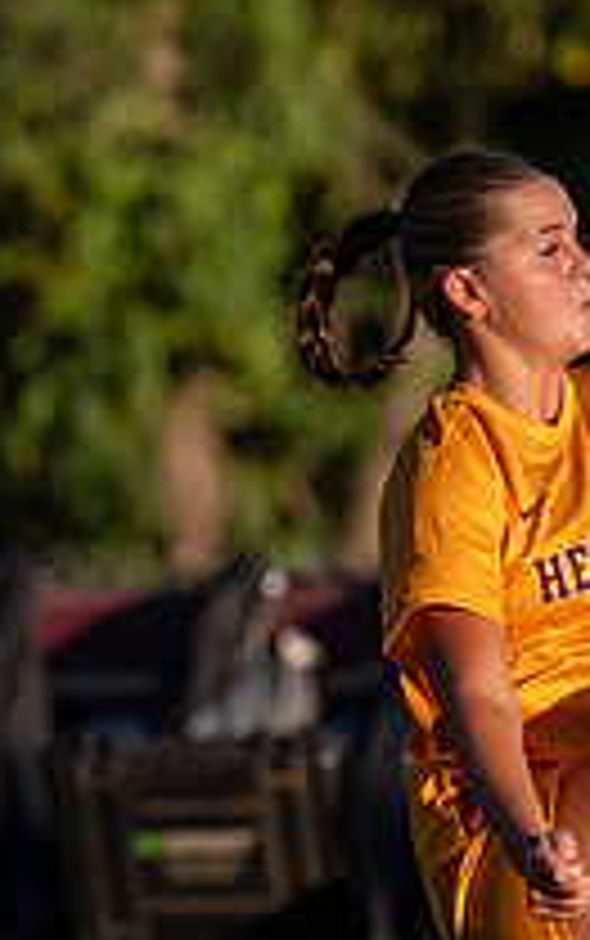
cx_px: 663
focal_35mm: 1909
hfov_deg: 0.7
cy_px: 1039
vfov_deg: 1.1
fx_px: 49012
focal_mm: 400
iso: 640
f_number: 5.6
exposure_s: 1/2500
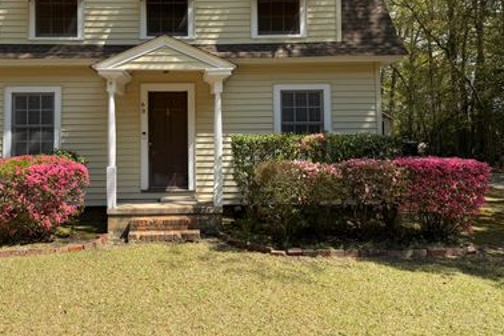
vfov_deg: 39.4
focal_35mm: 33
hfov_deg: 56.3
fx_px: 462
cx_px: 179
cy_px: 105
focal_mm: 6.76
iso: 80
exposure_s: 1/2110
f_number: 1.78
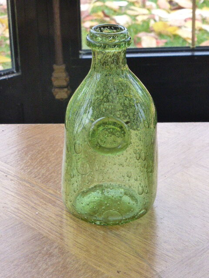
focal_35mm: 104
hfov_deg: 14.2
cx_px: 104
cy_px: 139
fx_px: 837
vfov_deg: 18.9
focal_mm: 17.1
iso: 800
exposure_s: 1/50
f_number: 5.3
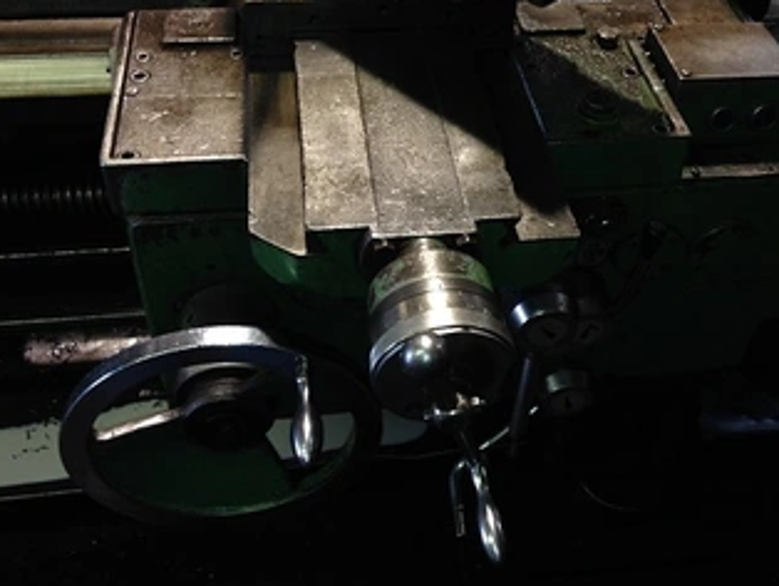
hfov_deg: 44.6
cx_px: 444
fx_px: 946
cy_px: 228
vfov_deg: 34.3
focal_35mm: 42
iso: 50
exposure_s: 1/23
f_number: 2.4
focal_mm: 4.12
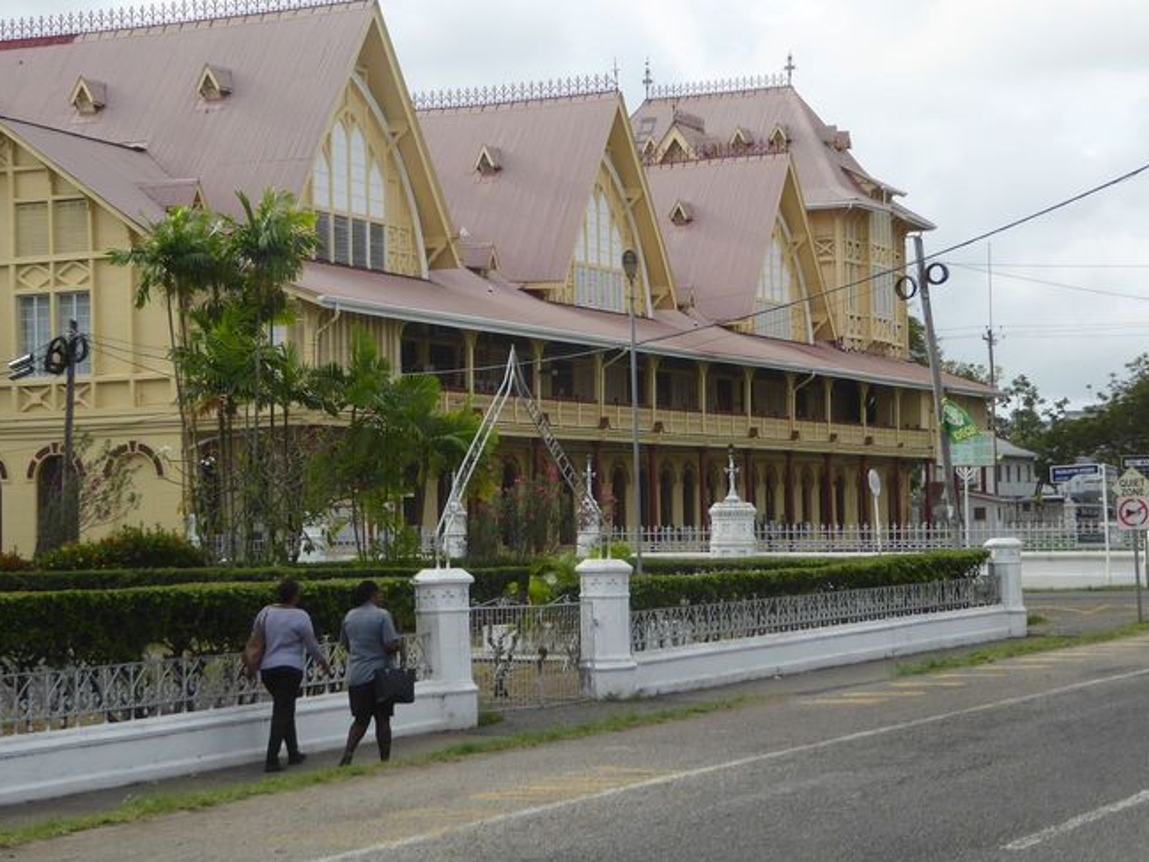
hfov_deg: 23.0
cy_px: 389
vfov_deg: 17.4
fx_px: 2822
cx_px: 459
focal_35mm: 85
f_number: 4.4
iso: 80
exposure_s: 1/320
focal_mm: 11.7
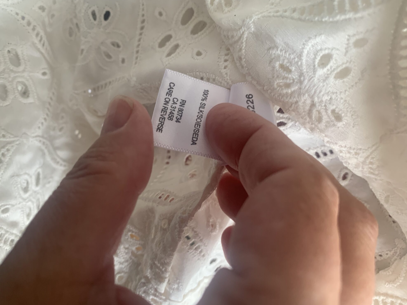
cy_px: 150
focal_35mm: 27
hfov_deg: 65.3
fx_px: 317
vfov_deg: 51.4
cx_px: 198
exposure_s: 1/60
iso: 100
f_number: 1.8
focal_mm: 4.25
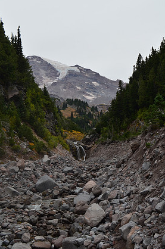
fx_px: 290
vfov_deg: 46.5
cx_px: 81
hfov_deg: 31.8
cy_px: 121
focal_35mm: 42
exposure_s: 1/125
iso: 200
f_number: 11
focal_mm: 26
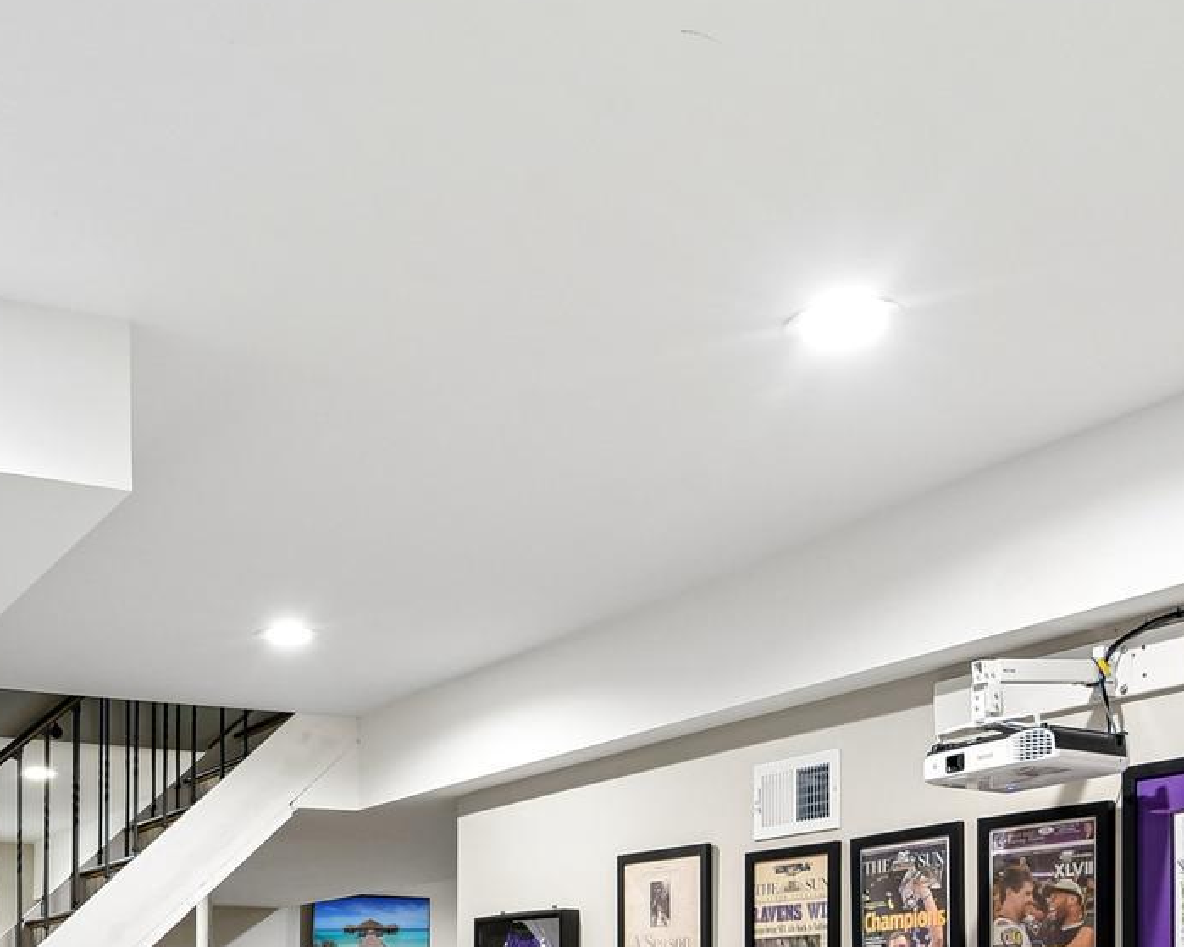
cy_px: 1024
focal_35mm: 44
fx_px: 1542
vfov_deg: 30.7
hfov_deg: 39.9
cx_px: 193
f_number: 8
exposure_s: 1/6
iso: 400
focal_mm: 16
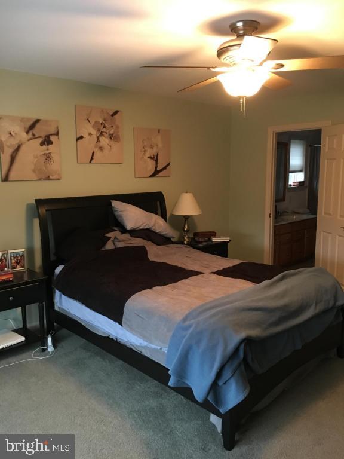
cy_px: 230
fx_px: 384
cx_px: 172
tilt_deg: -10.0
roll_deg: +1.4
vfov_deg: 61.7
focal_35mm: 29
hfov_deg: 48.2
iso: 200
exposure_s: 1/15
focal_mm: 4.15
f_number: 2.2
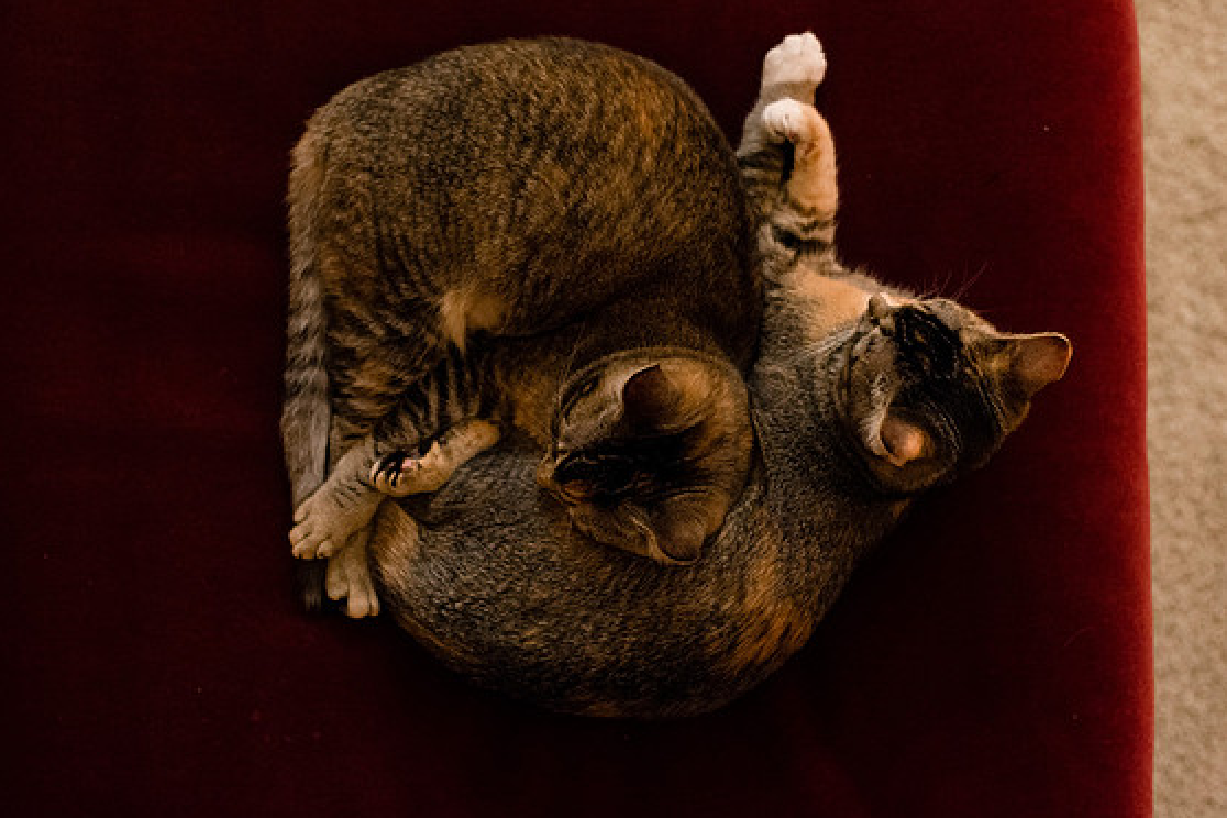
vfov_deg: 20.3
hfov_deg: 30.1
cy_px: 332
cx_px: 653
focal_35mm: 67
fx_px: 2283
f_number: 2.2
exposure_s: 1/100
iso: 2500
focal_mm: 50
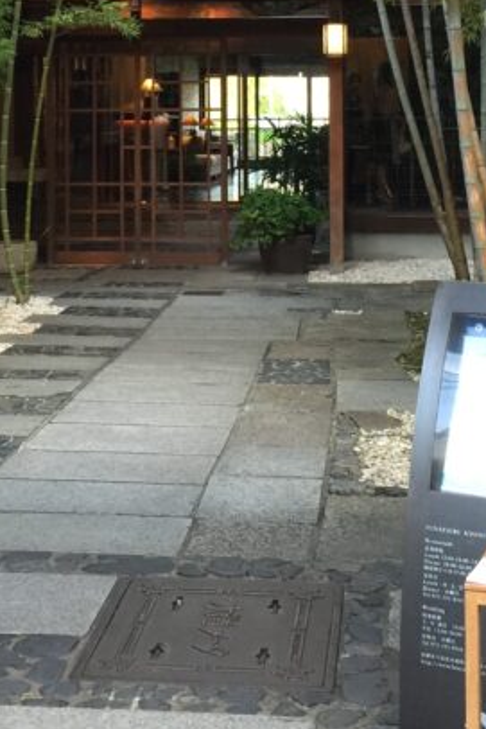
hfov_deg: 17.9
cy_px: 126
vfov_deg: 26.1
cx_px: 187
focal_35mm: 76
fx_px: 1538
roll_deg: -0.6
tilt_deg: -0.1
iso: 32
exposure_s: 1/15
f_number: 2.2
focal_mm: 4.15
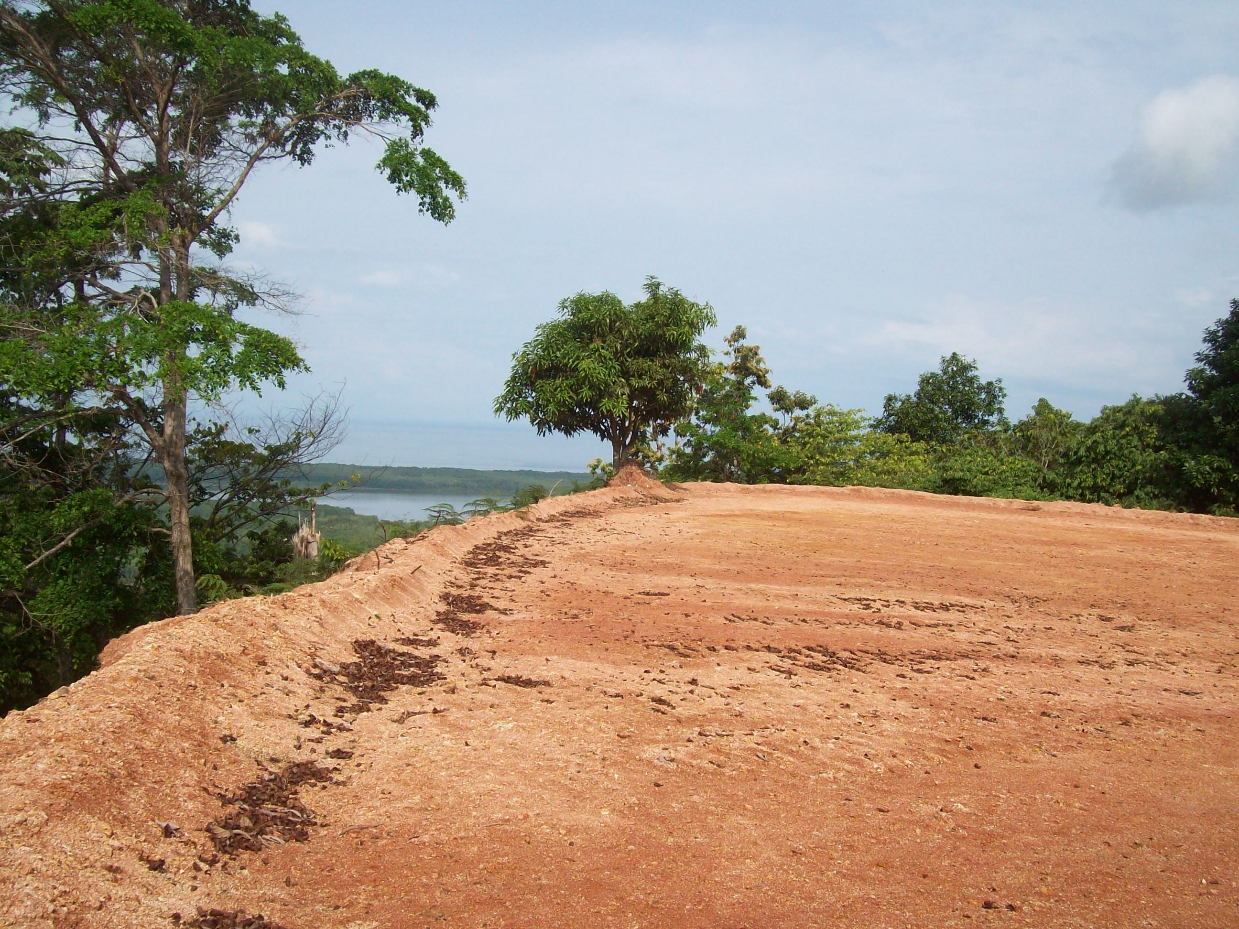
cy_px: 464
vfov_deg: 39.7
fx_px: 1289
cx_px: 620
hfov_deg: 51.4
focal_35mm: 36
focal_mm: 6
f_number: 4.8
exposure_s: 1/712
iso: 80
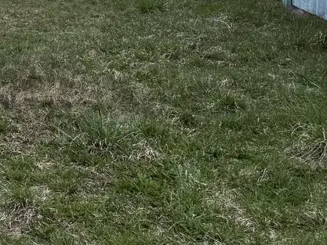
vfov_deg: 15.2
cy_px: -93
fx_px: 869
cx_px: -249
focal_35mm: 92
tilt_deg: -2.1
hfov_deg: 17.6
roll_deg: -0.3
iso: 100
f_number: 1.78
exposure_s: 1/5714
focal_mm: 6.76
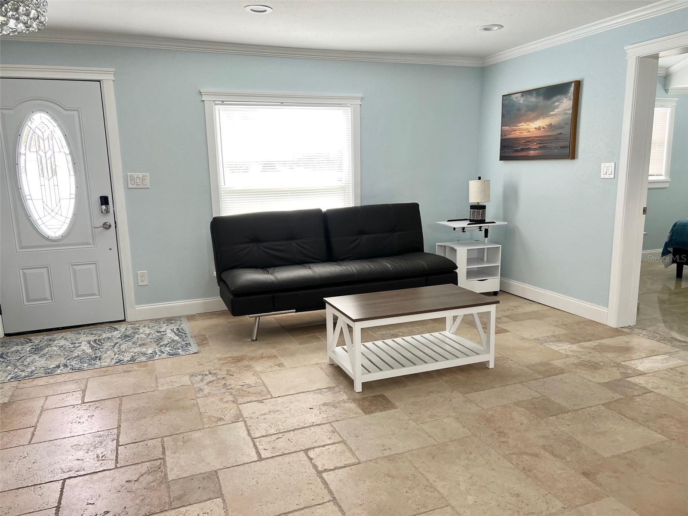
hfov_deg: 67.3
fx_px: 517
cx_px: 344
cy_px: 258
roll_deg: +2.5
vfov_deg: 53.1
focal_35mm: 26
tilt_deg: -10.1
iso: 125
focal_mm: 5.7
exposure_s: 1/103
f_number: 1.5
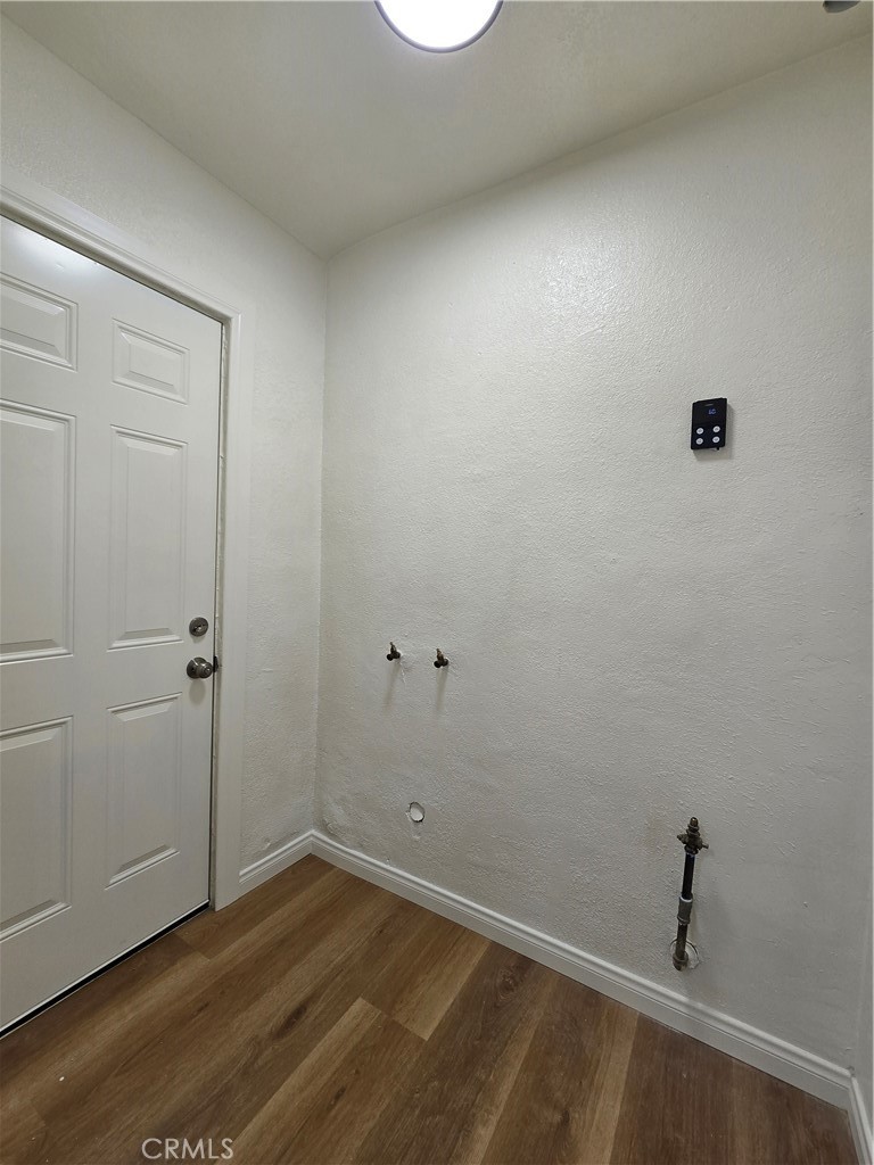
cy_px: 582
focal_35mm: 13
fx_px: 438
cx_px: 437
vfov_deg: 106.2
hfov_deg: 89.9
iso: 50
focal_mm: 2.2
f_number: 2.2
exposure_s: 1/60
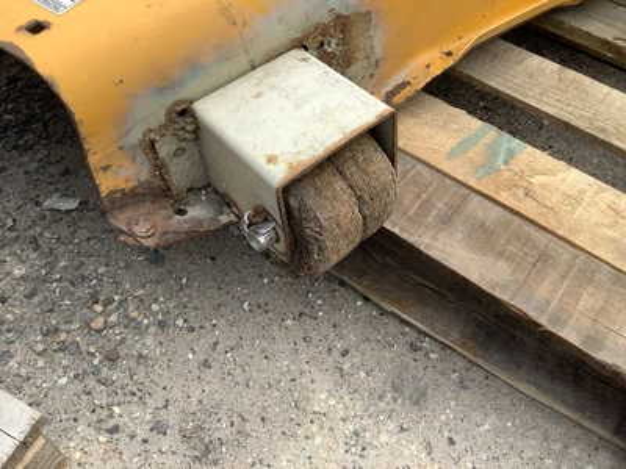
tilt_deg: -50.9
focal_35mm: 31
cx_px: 313
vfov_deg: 45.4
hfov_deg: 58.4
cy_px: 234
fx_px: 561
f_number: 2.4
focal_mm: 3.3
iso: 25
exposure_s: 1/574
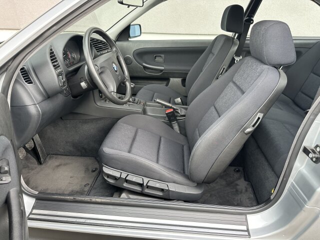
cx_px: 160
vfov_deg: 56.8
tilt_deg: -22.3
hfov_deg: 71.6
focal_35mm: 24
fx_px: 222
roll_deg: -1.5
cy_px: 120
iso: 125
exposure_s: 1/133
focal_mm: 6.86
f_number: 1.78
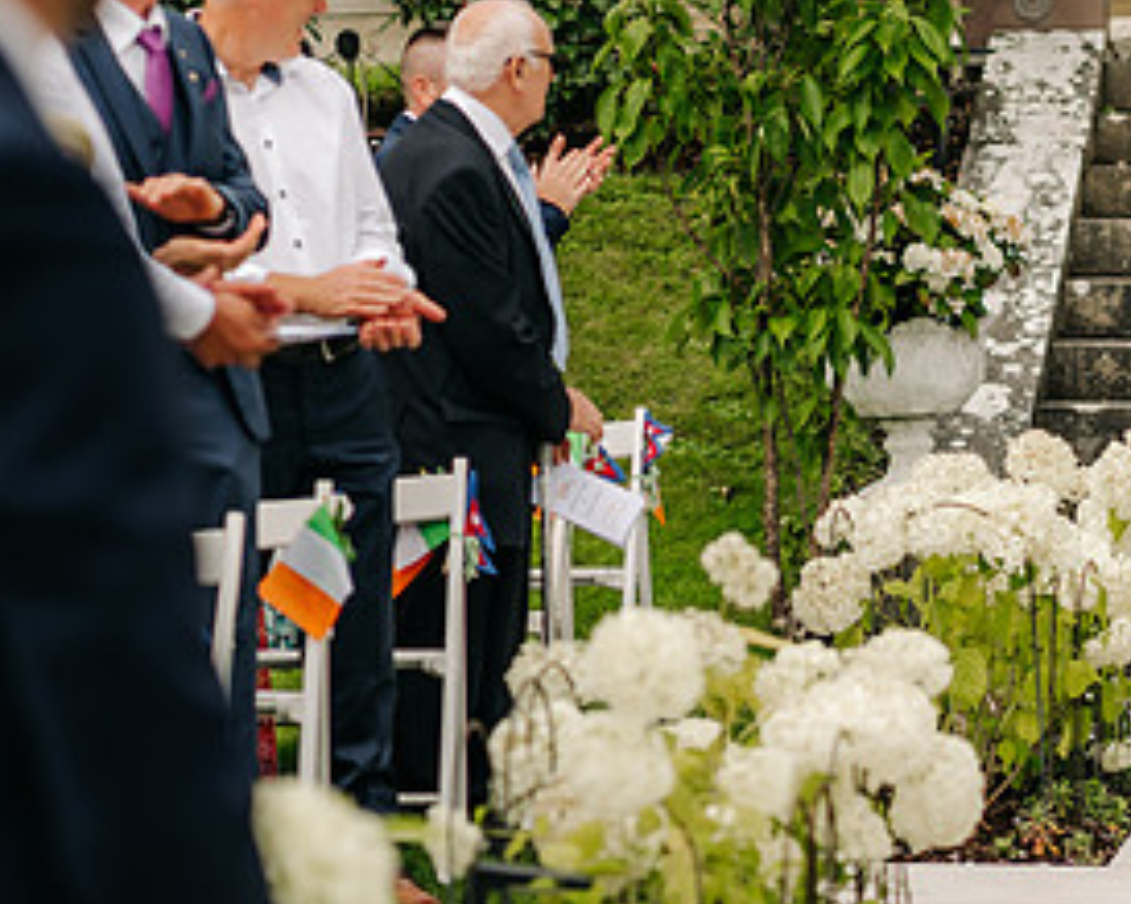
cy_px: 229
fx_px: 5755
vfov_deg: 9.0
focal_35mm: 172
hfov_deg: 11.2
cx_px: 963
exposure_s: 1/2000
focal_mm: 85
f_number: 2.2
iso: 100
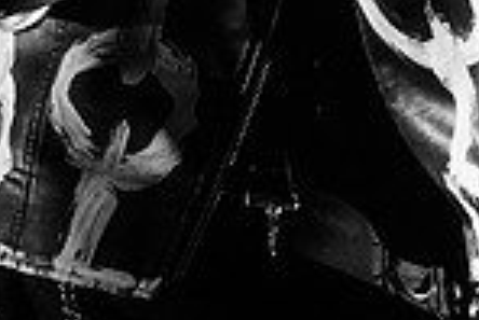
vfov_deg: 6.7
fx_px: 2597
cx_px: 146
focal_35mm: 195
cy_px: -411
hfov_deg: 10.5
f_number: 3.2
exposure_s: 1/200
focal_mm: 40
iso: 2500
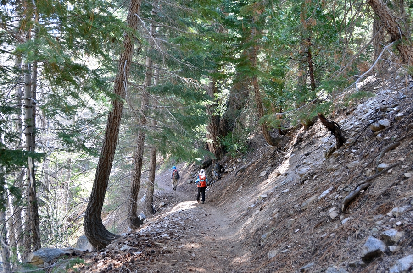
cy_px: 136
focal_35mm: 27
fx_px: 309
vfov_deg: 47.7
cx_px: 206
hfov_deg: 67.5
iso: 160
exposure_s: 1/40
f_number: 3.5
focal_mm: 18
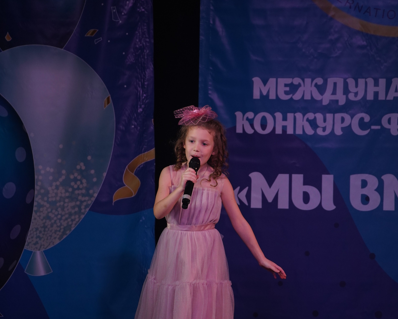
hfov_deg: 6.9
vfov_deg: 5.5
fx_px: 3310
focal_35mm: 281
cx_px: 199
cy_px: 194
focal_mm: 199
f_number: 5.6
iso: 2000
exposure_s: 1/400
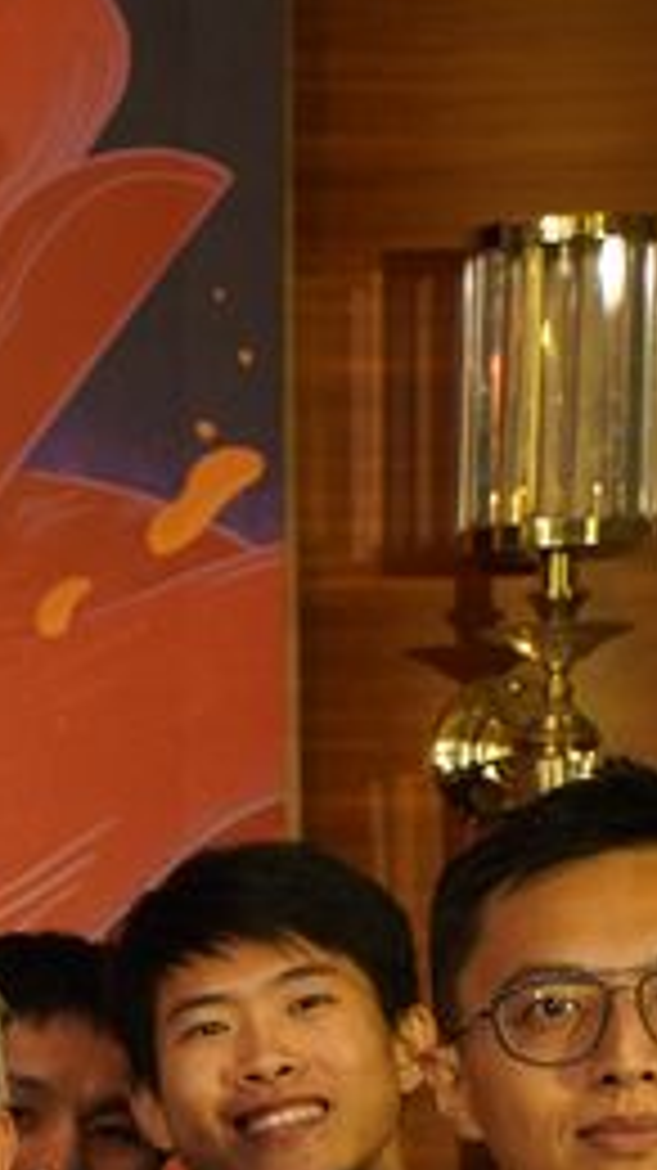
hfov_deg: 3.8
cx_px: -2138
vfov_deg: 7.1
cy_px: 1771
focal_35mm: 299
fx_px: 9272
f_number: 5.6
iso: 1000
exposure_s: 1/100
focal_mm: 58
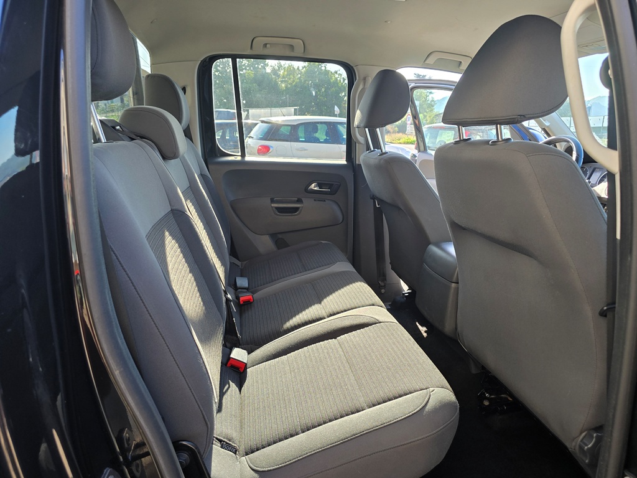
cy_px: 239
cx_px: 318
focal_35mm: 23
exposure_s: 1/180
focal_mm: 6.3
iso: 50
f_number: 1.7
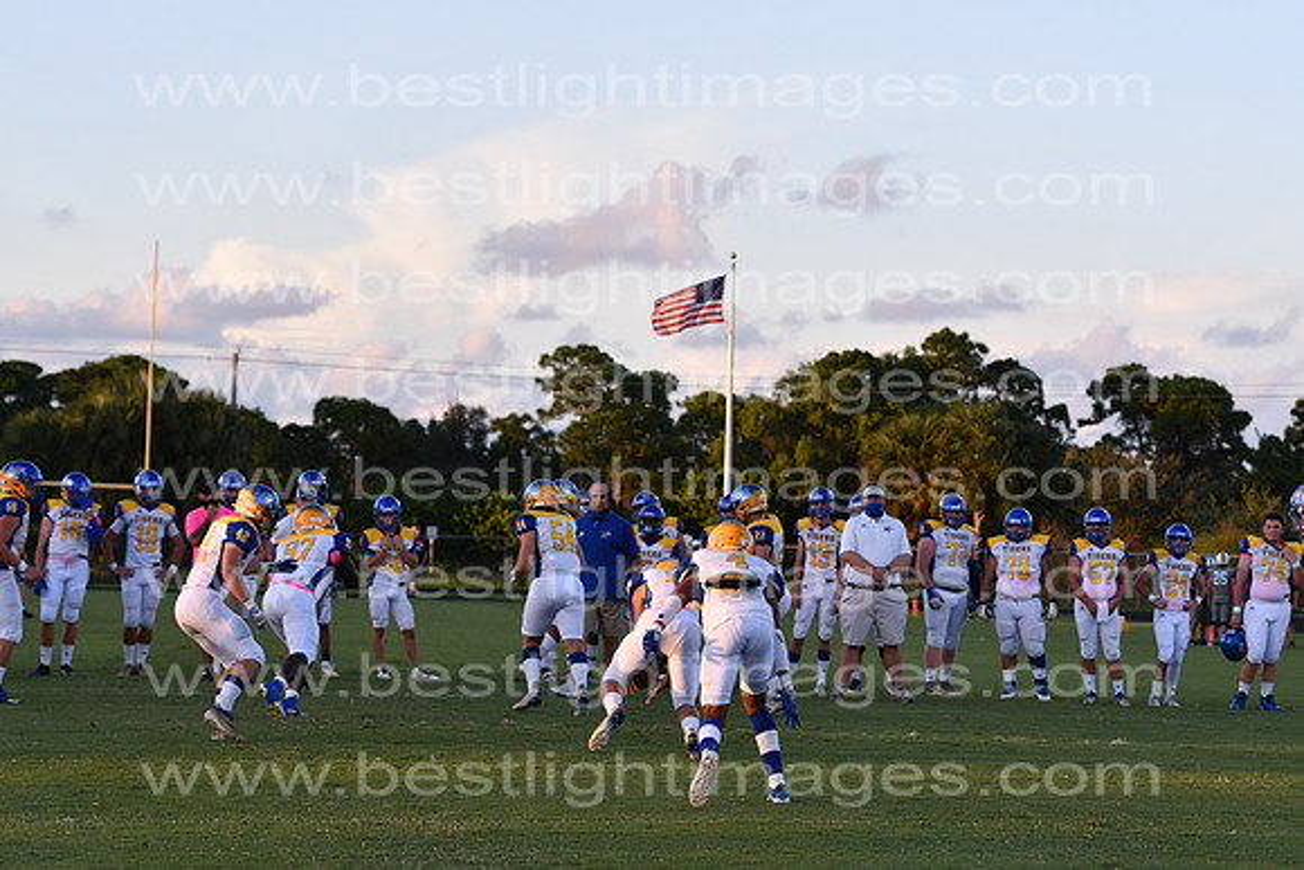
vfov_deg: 13.0
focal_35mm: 105
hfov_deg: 19.5
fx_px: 3804
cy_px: 435
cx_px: 652
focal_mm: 70
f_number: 4
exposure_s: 1/2000
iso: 640
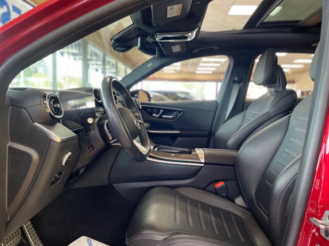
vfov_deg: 53.1
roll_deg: -1.5
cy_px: 123
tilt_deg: -3.4
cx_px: 164
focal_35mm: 26
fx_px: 247
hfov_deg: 67.3
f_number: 1.6
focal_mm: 4.2
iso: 100
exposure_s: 1/120
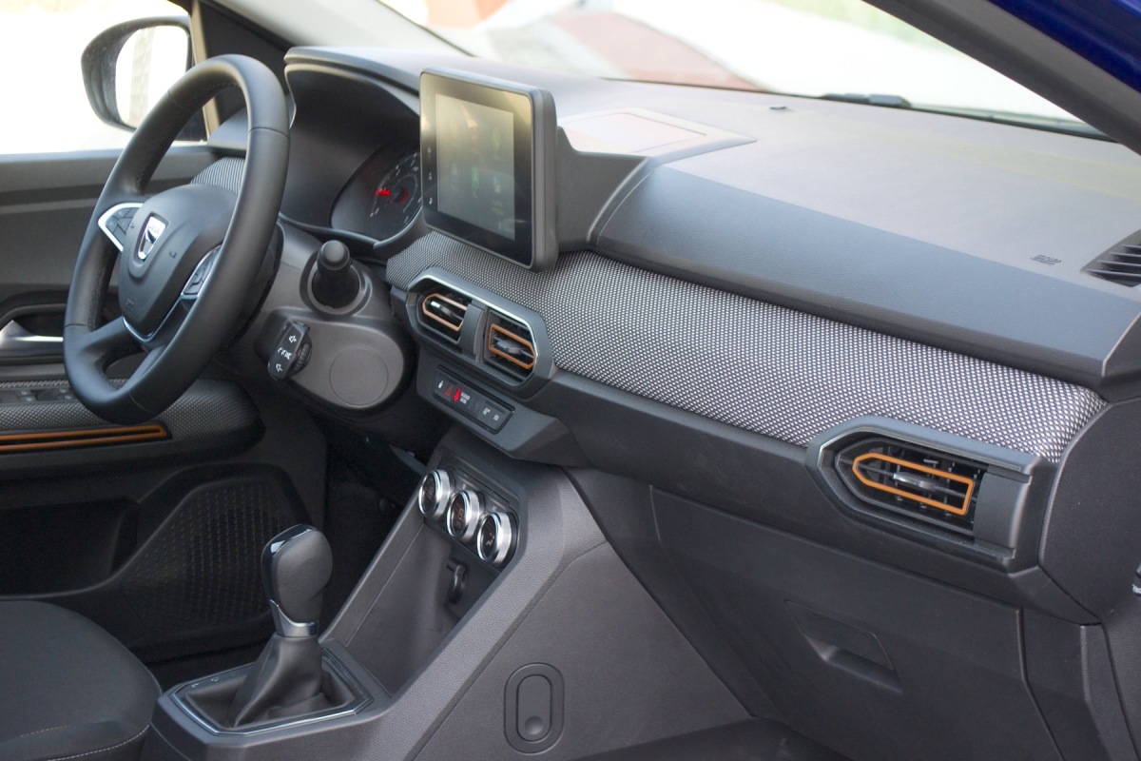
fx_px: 2139
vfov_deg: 20.2
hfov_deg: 29.9
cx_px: 570
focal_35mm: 68
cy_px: 380
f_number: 5.3
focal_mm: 45
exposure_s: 1/100
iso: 400
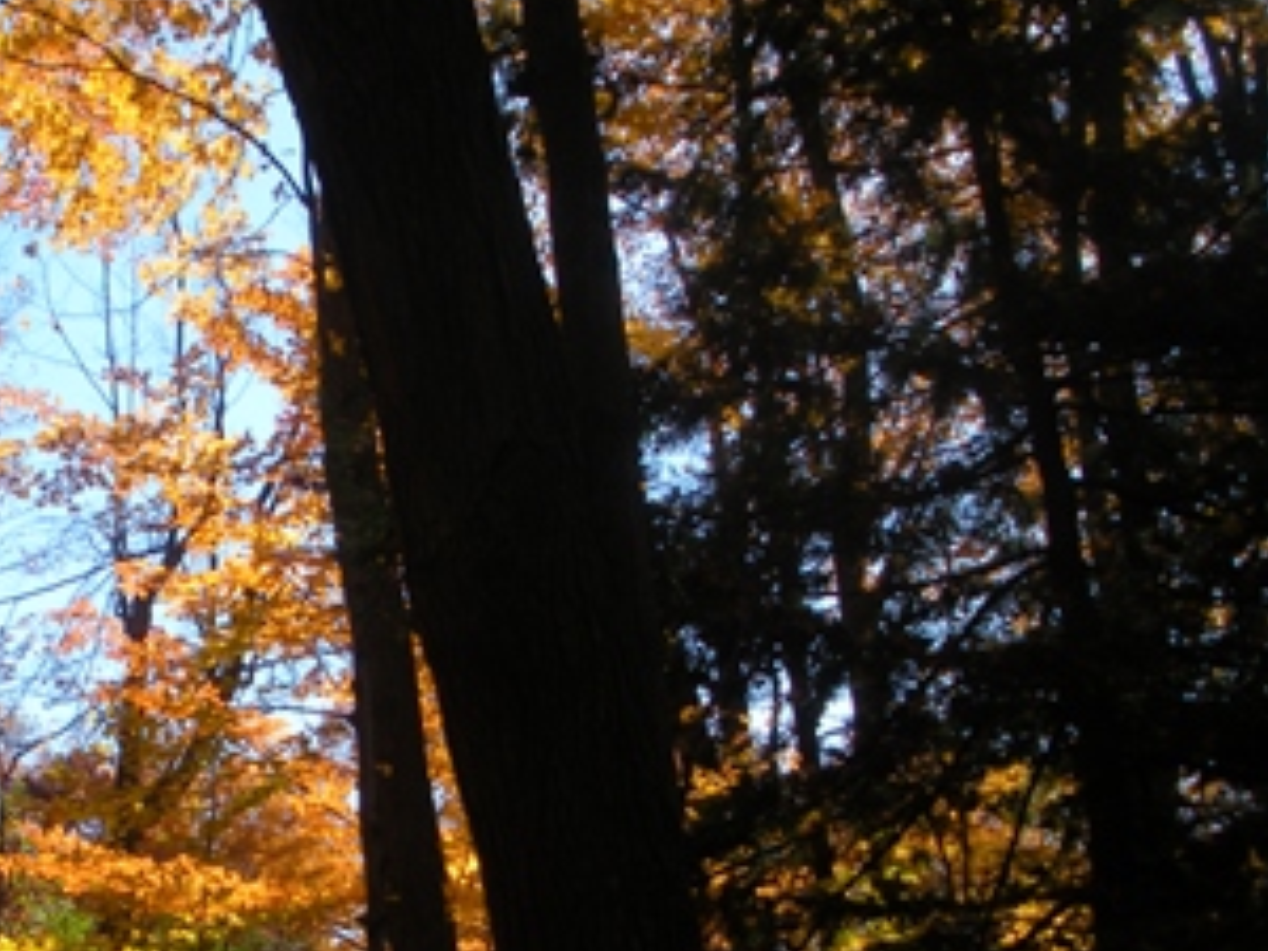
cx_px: 258
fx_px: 2637
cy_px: 765
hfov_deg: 26.5
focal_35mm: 72
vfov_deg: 20.2
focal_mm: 6.3
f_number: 3.5
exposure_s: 1/620
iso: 64
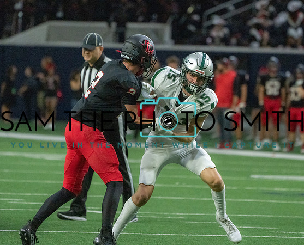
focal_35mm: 413
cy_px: 106
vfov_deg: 3.8
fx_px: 3732
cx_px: 165
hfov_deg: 4.7
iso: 16000
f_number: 5.6
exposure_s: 1/1000
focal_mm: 321
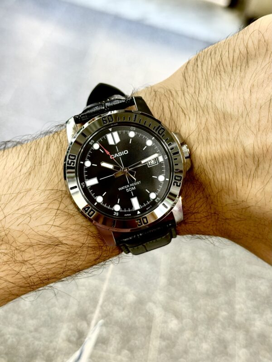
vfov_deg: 39.7
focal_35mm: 48
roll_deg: -28.3
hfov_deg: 30.3
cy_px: 181
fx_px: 503
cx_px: 136
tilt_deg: -36.1
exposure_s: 1/100
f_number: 1.78
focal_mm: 6.76
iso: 80
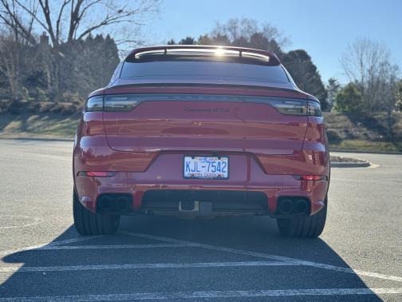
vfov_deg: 30.3
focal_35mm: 48
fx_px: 557
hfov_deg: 39.7
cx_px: 201
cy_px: 151
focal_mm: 6.86
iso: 64
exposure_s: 1/1869
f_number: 1.78
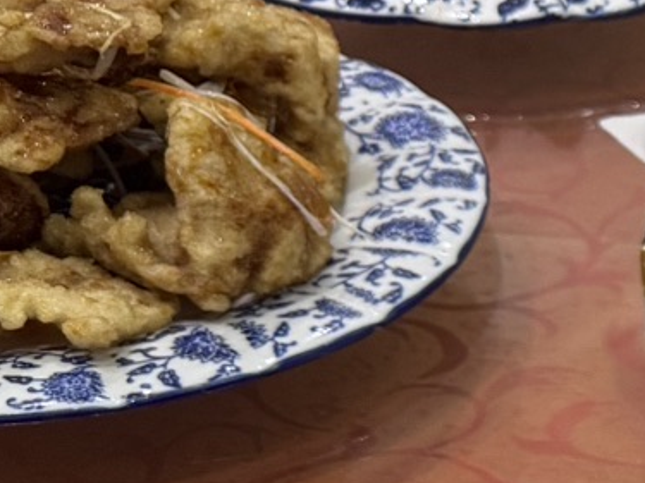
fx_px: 2384
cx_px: 1600
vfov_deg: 11.4
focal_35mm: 128
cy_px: 571
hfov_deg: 12.0
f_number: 1.78
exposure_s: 1/50
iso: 320
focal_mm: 6.76
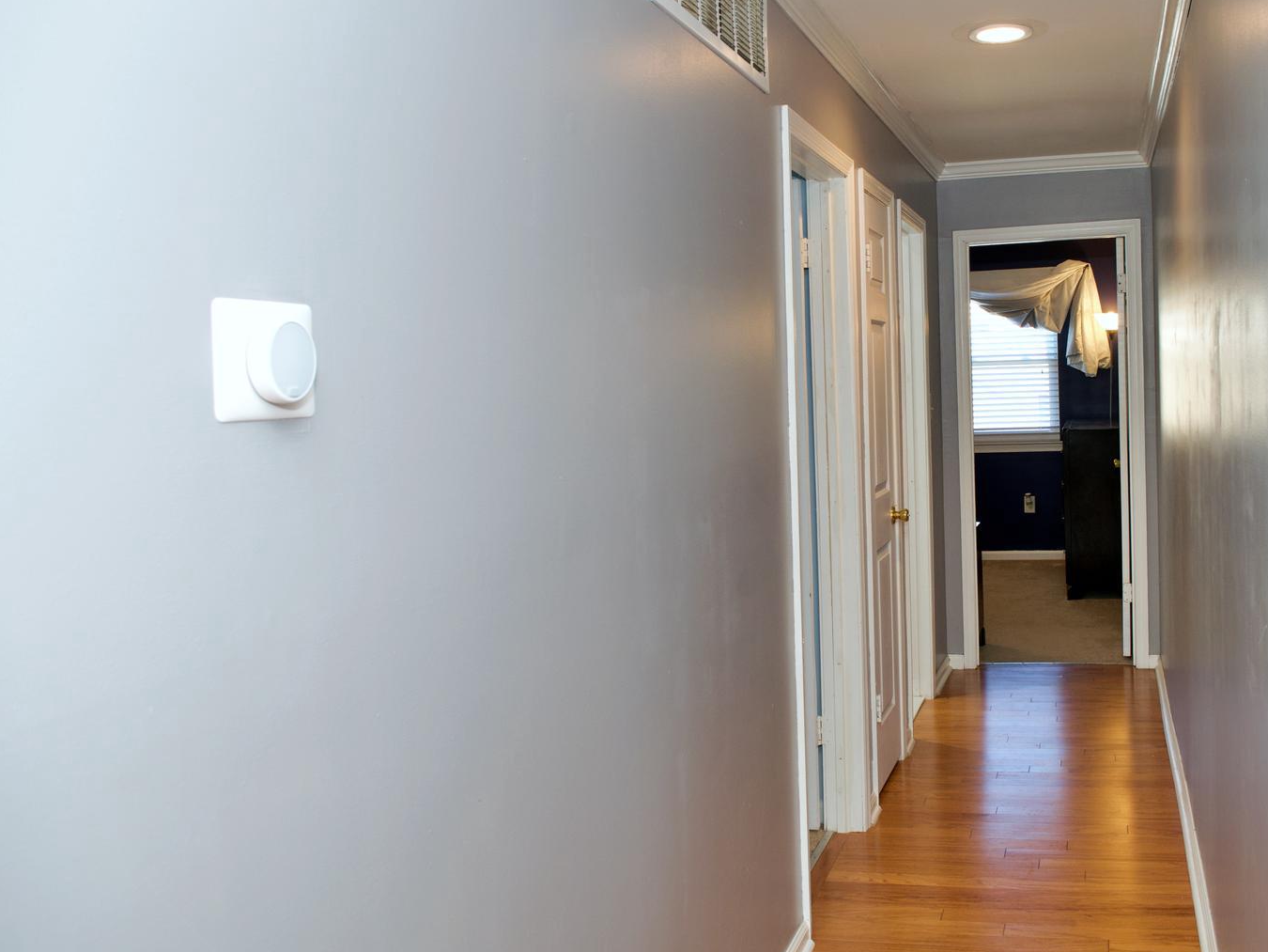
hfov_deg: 51.7
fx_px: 1282
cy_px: 428
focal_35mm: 35
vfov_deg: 40.7
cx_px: 839
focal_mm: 24
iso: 500
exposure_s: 1/25
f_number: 8
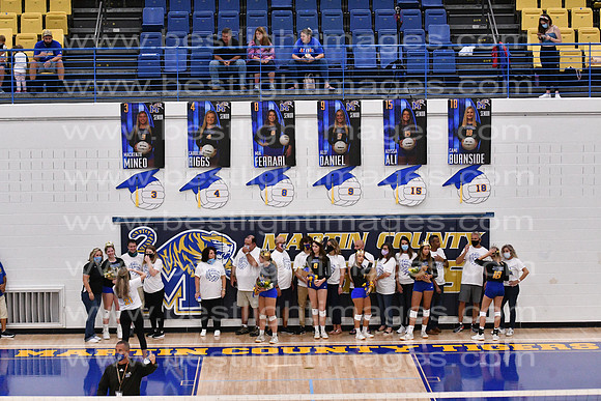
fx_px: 1753
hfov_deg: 19.5
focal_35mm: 105
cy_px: 200
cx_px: 300
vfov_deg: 13.0
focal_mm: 70
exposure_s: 1/1250
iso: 6400
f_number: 3.2
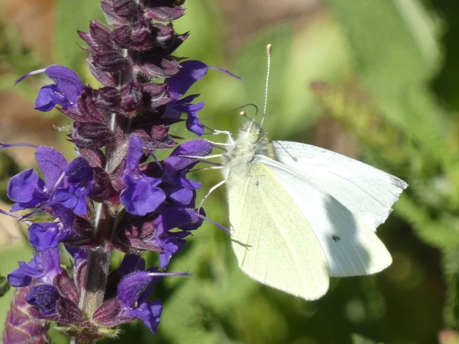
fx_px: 6219
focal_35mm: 469
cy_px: 172
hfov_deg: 4.2
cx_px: 230
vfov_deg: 3.2
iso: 80
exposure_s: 1/125
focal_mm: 84
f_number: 5.6
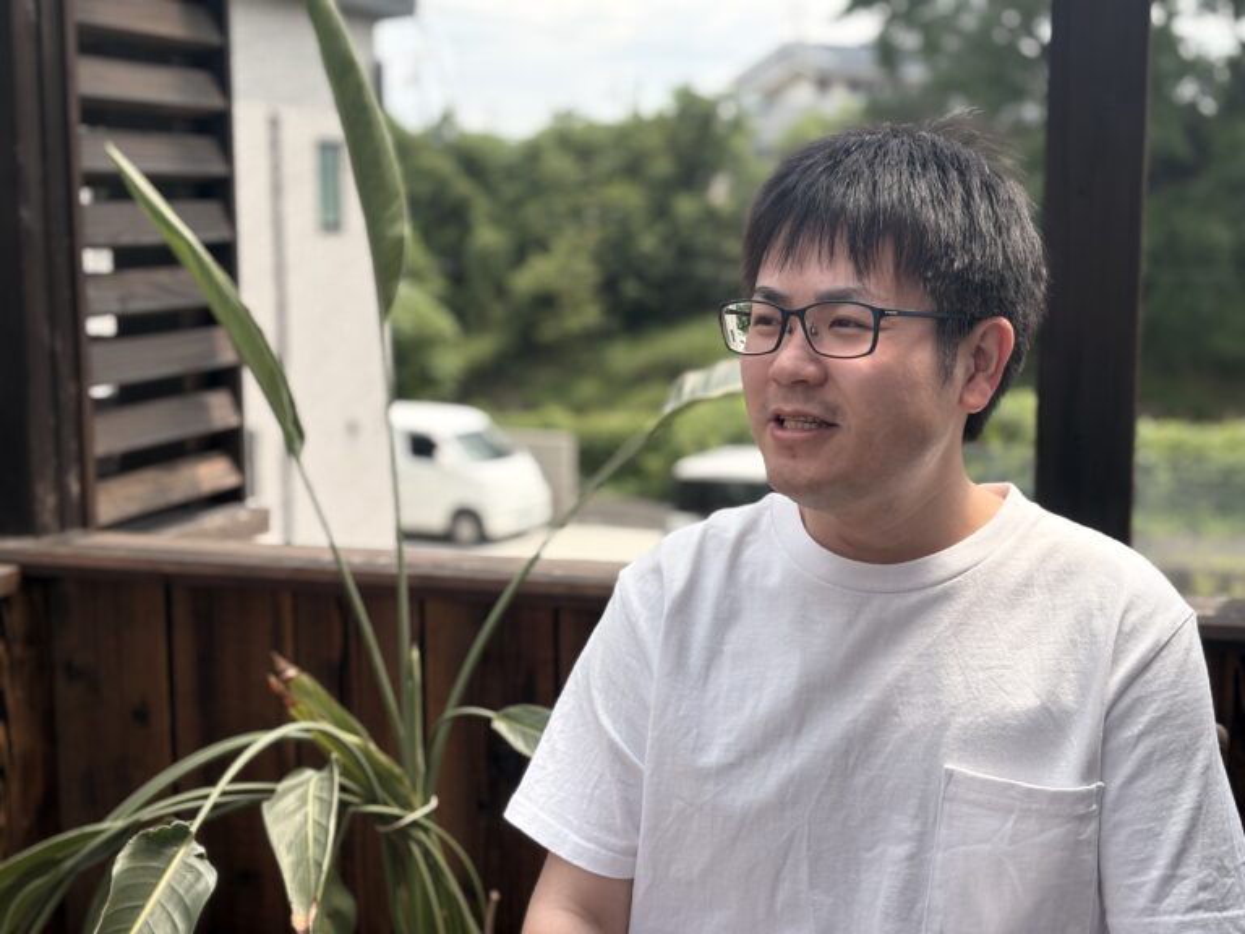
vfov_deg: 28.0
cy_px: 467
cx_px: 622
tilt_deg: -6.8
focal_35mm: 52
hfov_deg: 36.8
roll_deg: +0.5
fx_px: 1870
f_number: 1.6
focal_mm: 5.96
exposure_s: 1/1339
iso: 50
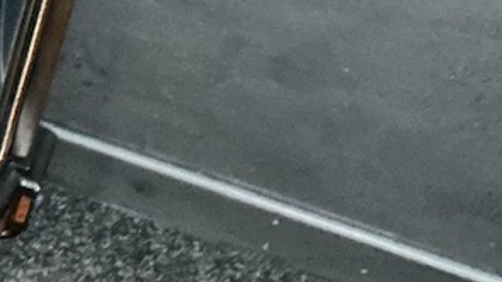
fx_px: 1824
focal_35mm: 137
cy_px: -226
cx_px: -488
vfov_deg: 8.5
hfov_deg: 13.5
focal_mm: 3
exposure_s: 1/25
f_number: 1.8
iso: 500
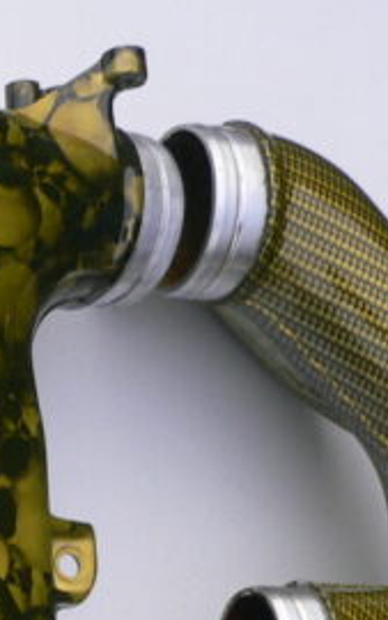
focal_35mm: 110
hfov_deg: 11.2
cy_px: 664
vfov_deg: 18.3
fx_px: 1859
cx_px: -292
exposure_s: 1/100
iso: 80
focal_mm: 5.8
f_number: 2.8
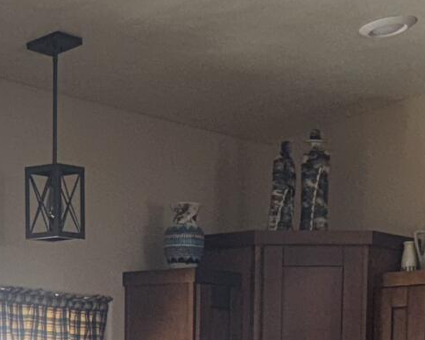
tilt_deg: -6.0
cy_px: 645
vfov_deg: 10.0
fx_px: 1824
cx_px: 33
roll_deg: -0.4
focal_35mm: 145
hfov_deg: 13.2
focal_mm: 6.76
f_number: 1.78
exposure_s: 1/24
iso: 64
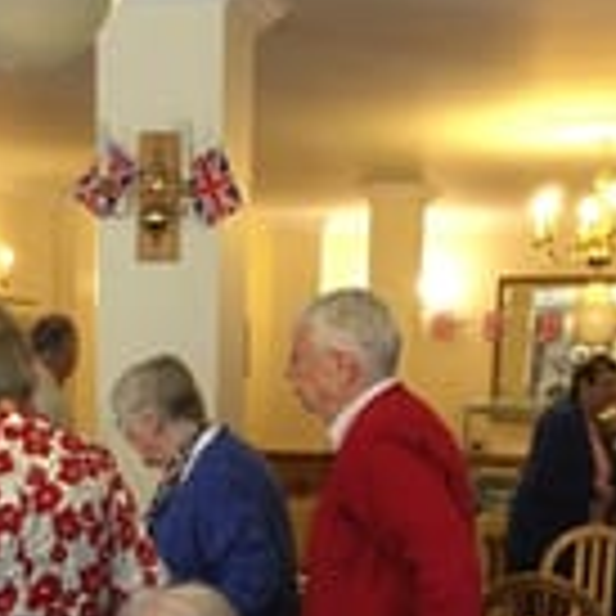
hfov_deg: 22.9
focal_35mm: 75
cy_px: 656
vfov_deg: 22.0
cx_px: 193
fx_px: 1510
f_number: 2.2
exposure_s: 1/33
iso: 160
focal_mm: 4.15
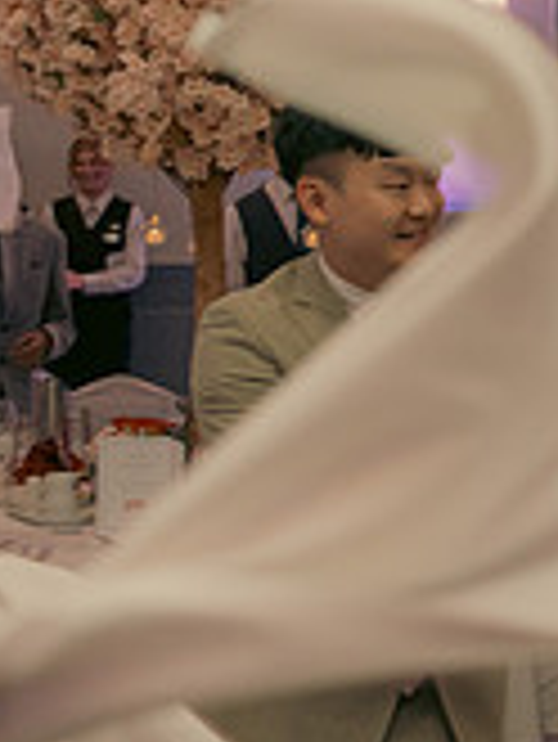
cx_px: 968
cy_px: 254
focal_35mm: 108
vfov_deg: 18.2
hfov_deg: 12.6
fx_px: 2318
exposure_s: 1/160
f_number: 3.5
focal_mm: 32
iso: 2500
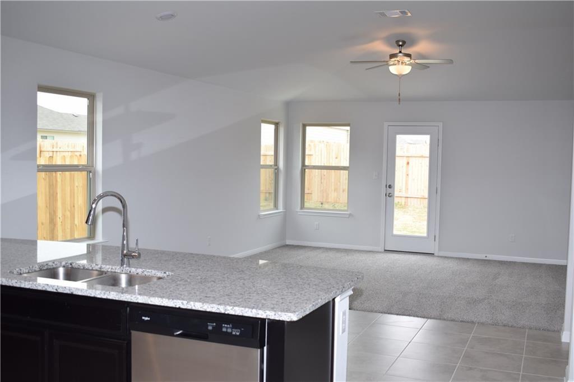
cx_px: 287
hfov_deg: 49.6
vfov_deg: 34.2
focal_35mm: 39
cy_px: 191
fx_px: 622
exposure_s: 1/160
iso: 400
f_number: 6.3
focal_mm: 26
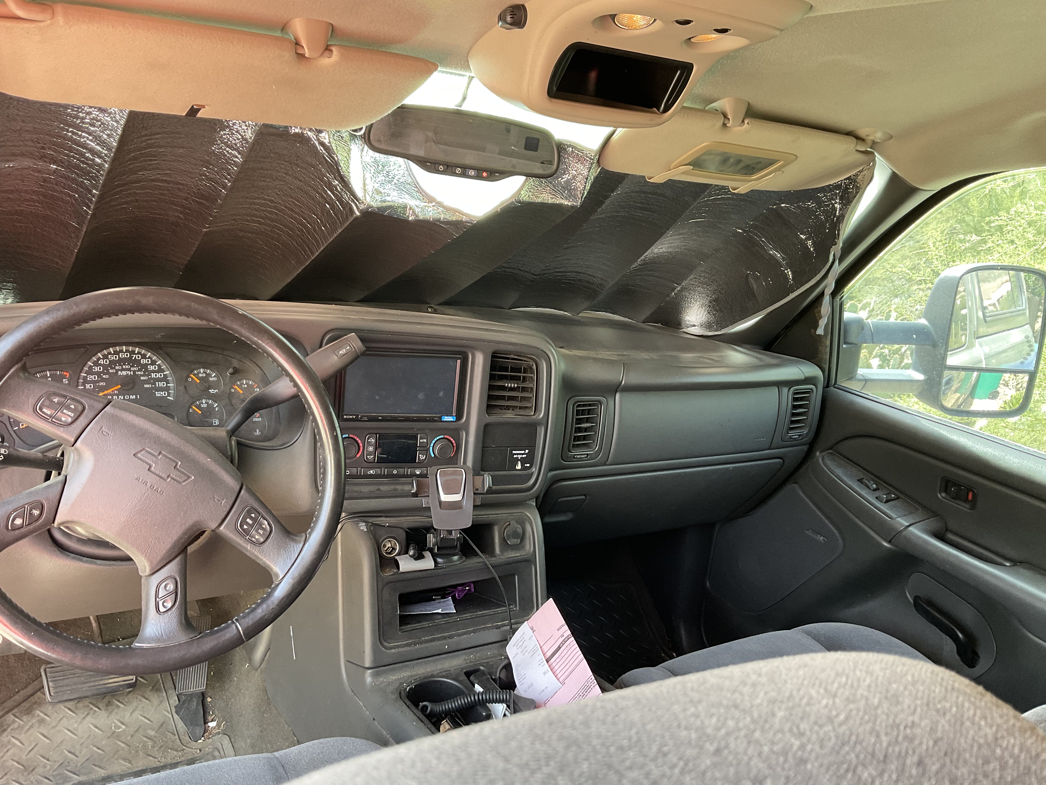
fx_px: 876
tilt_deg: -17.9
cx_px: 523
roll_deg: -7.4
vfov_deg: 48.2
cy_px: 392
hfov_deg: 61.7
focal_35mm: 29
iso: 64
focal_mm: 3
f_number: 1.8
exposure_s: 1/92
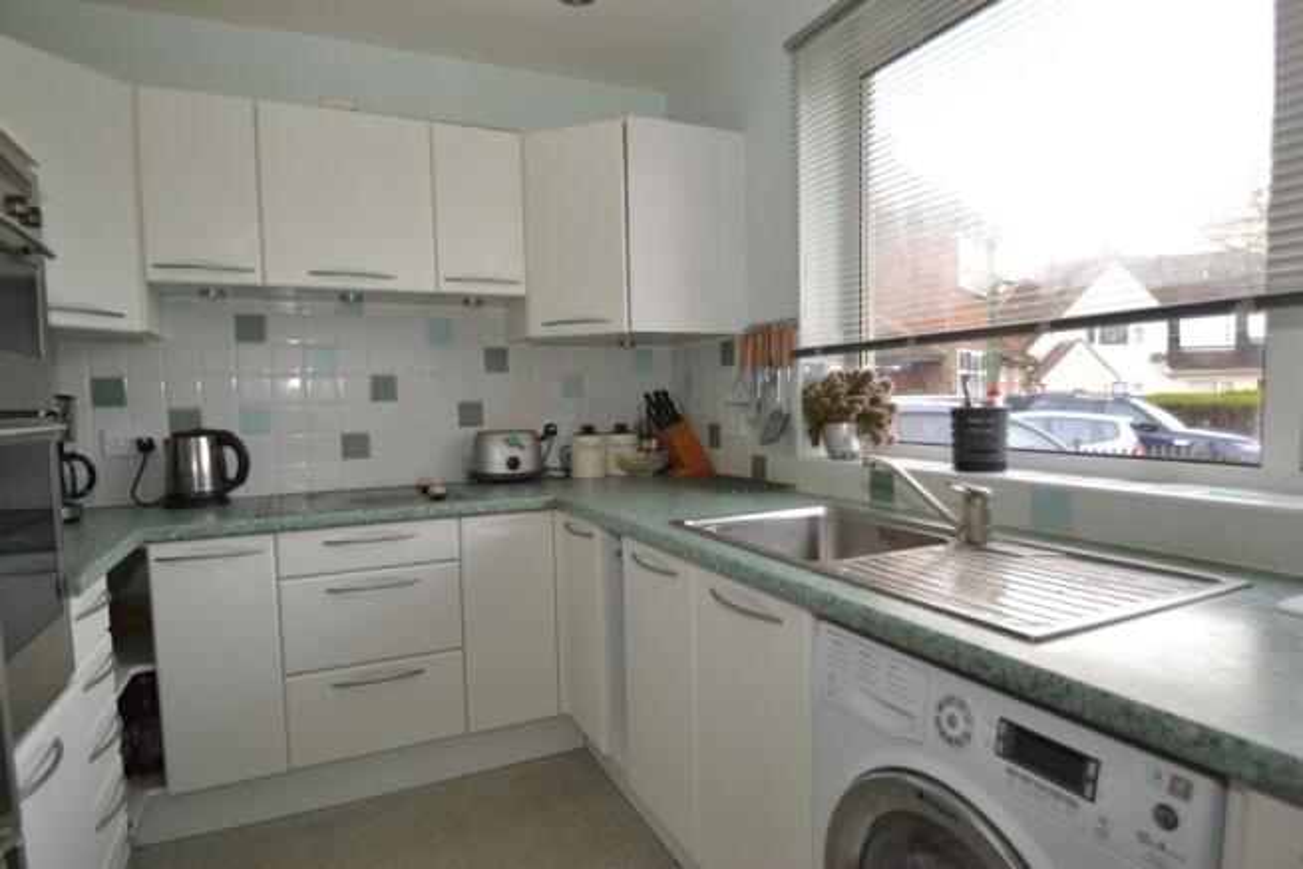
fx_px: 706
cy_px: 434
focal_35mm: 20
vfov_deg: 63.2
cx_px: 652
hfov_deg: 85.4
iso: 400
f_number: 4
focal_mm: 13
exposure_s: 1/60
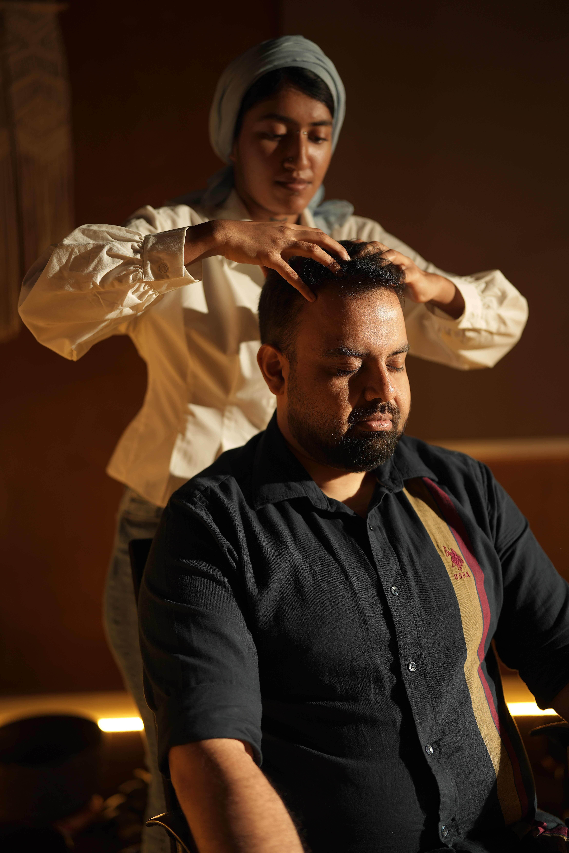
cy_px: 426
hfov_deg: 27.0
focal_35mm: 50
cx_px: 284
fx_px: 1185
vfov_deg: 39.6
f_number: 1.6
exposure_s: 1/160
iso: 160
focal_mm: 50
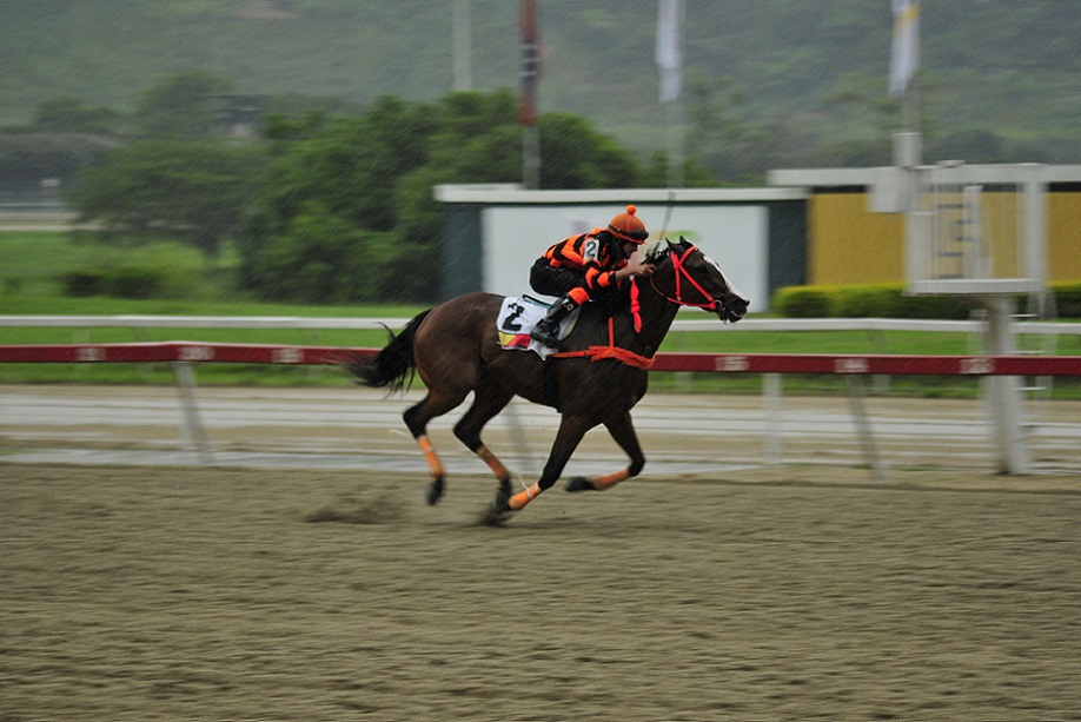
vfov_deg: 9.6
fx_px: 4281
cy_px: 361
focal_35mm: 142
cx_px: 540
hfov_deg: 14.4
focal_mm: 95
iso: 640
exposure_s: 1/125
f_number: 4
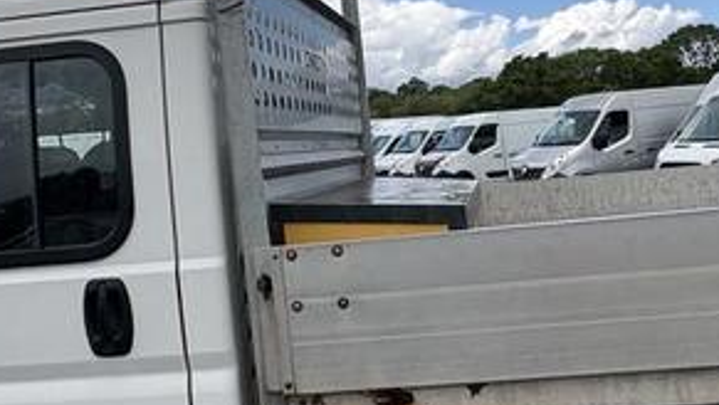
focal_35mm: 47
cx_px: 400
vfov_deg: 25.4
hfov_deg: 43.6
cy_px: 165
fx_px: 896
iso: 50
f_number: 2.2
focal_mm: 2.22
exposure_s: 1/1880
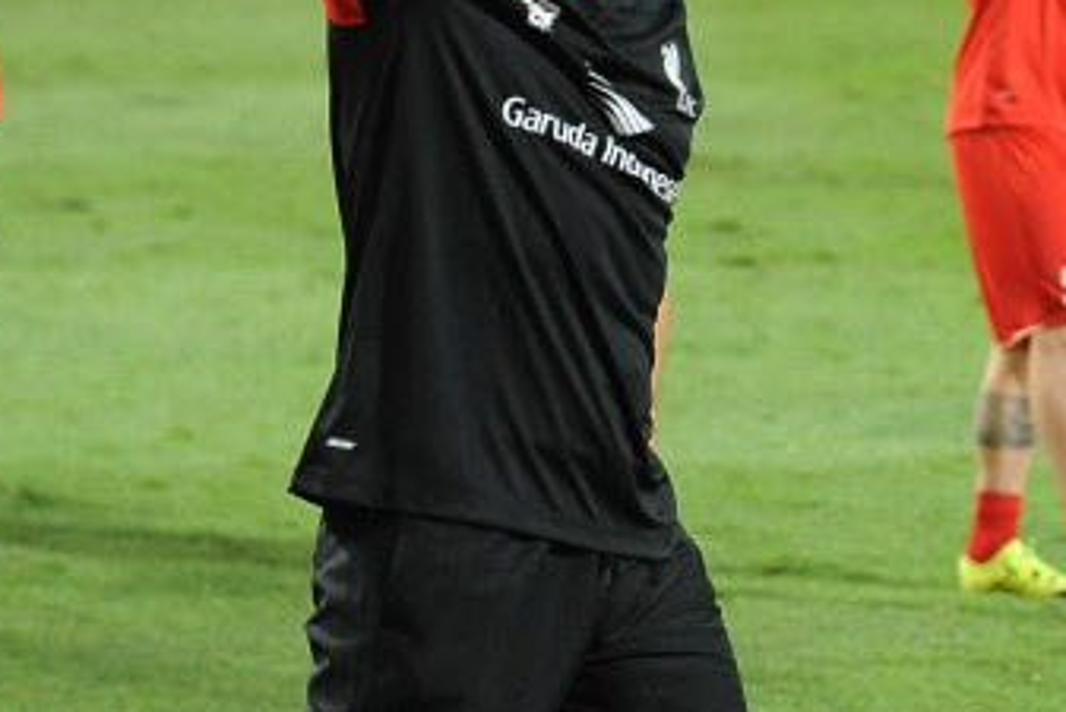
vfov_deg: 7.3
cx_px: 522
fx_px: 5569
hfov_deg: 10.9
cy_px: -141
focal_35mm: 188
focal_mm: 70
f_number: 2.8
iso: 2000
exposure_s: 1/400
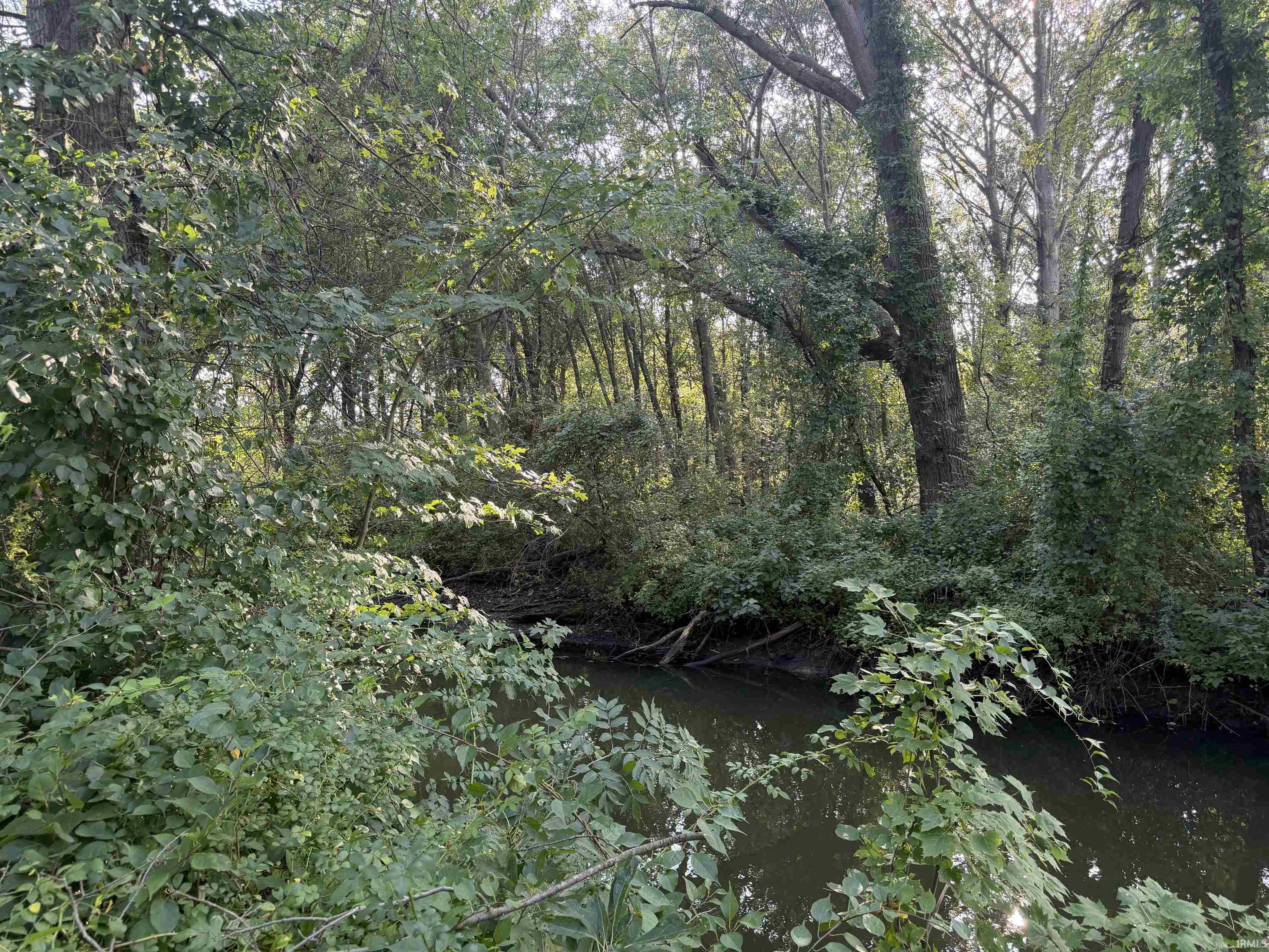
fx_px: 880
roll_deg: -0.2
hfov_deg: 71.6
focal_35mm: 24
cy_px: 476
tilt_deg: -1.2
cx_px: 634
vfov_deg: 56.8
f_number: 1.78
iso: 125
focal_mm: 6.76
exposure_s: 1/143
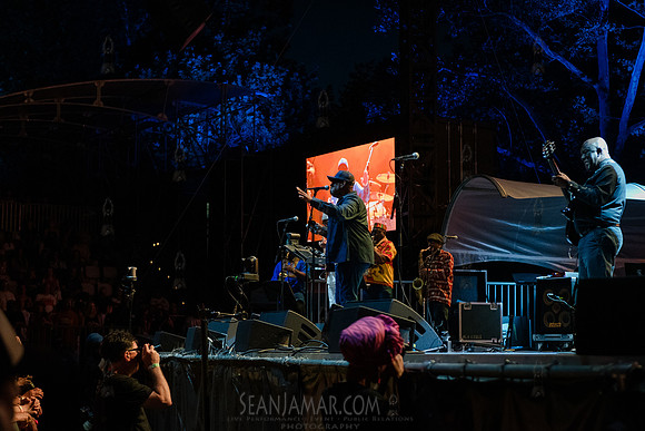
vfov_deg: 19.5
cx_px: 322
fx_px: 1254
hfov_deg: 28.8
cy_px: 216
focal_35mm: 70
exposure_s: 1/500
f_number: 3.5
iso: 6400
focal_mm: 70
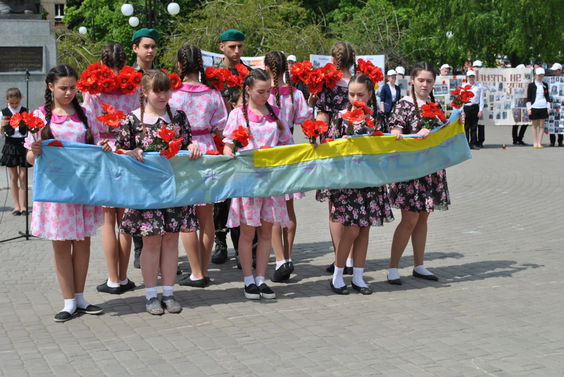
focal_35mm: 63
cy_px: 188
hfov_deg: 31.9
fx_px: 988
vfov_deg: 21.6
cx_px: 282
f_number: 8
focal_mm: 42
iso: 100
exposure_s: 1/250
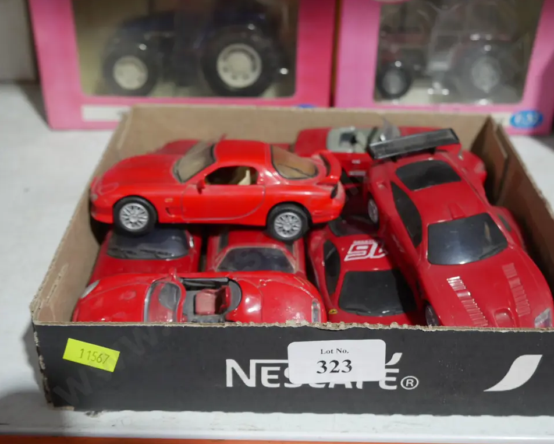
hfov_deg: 43.8
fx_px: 689
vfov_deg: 35.7
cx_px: 297
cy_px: 221
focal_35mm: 42
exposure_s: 1/60
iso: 640
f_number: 4.5
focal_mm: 20
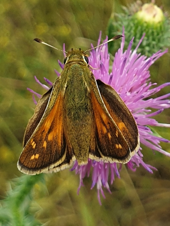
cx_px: 85
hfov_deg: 53.1
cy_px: 113
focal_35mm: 26
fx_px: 170
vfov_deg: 67.3
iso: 50
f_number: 2.4
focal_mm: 4.3
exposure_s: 1/561
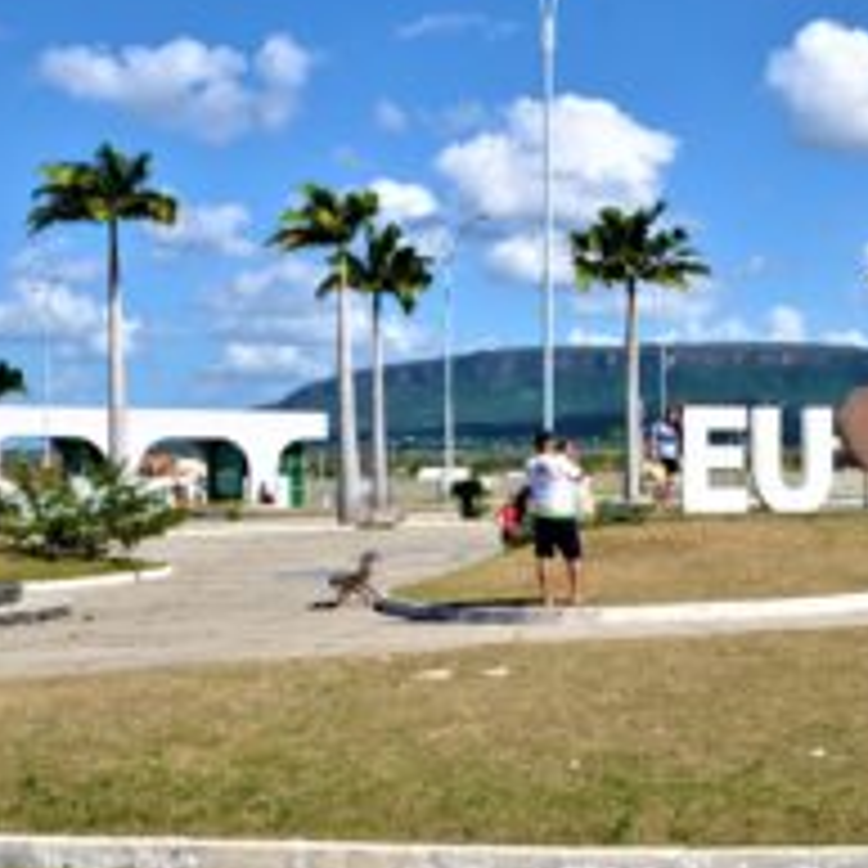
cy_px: 418
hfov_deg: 26.9
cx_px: 828
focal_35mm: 61
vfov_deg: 28.2
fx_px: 1731
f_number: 8
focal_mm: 22
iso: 100
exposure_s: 1/250
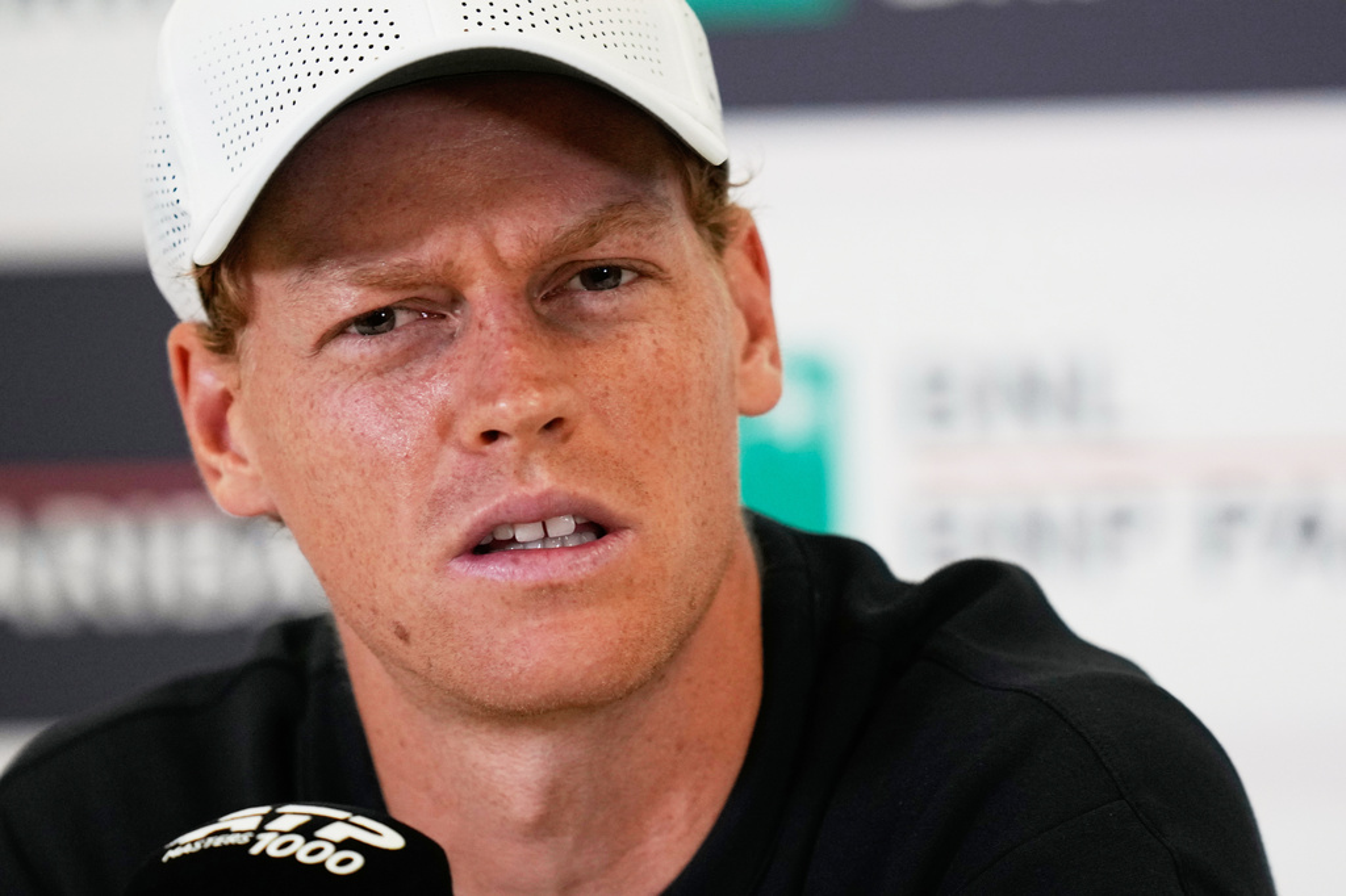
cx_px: 673
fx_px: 22425
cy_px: 448
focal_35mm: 600
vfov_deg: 2.3
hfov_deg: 3.4
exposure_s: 1/500
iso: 2000
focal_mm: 400
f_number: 2.8
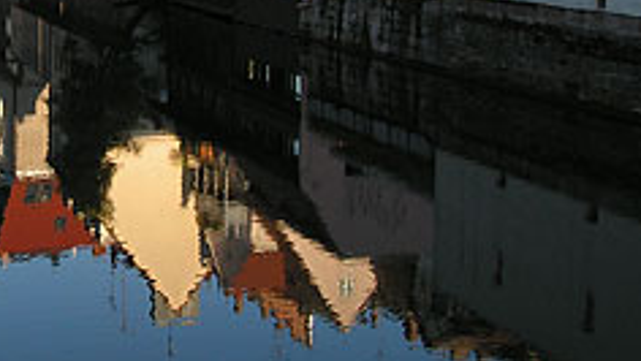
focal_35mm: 81
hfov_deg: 25.7
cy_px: -38
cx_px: 120
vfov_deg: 14.6
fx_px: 1377
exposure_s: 1/160
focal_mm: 6.5
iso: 50
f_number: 5.6
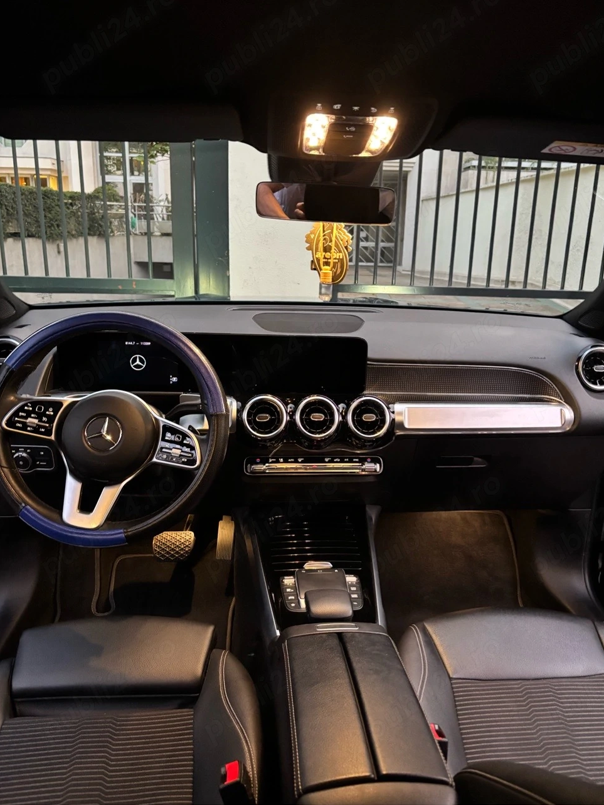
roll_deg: -2.5
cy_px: 388
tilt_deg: -14.2
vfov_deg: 65.3
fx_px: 628
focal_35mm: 27
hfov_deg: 51.3
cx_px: 312
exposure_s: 1/33
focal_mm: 5.96
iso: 500
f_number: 1.6
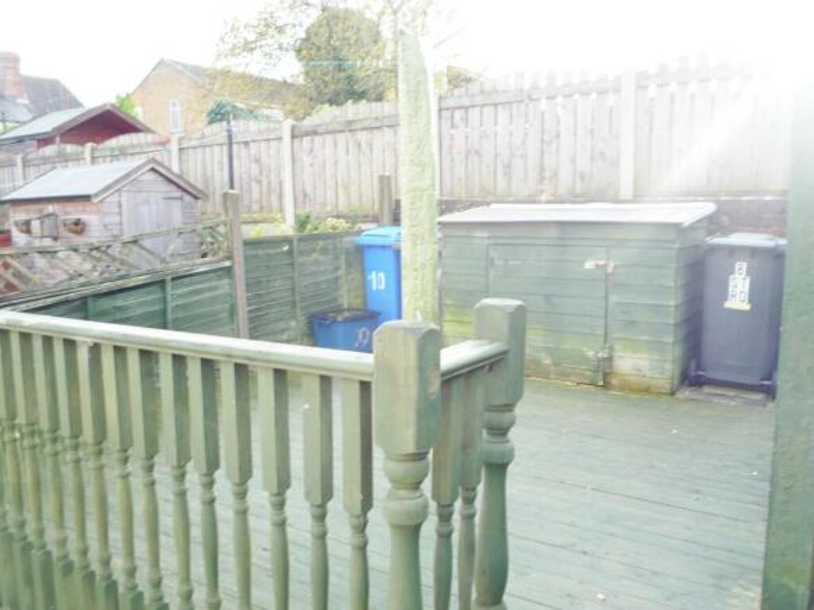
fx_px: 705
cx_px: 407
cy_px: 305
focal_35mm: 30
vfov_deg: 46.8
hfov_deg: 60.0
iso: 100
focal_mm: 5.2
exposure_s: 1/50
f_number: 3.3
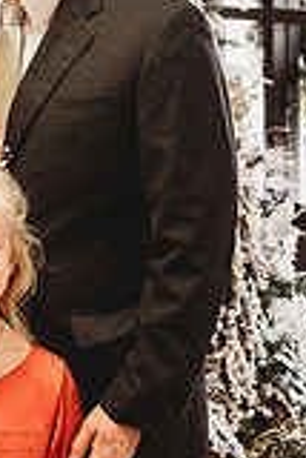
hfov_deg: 12.7
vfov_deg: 18.3
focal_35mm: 107
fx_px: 1361
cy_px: -54
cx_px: 20
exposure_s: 1/200
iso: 4000
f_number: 4
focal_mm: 38
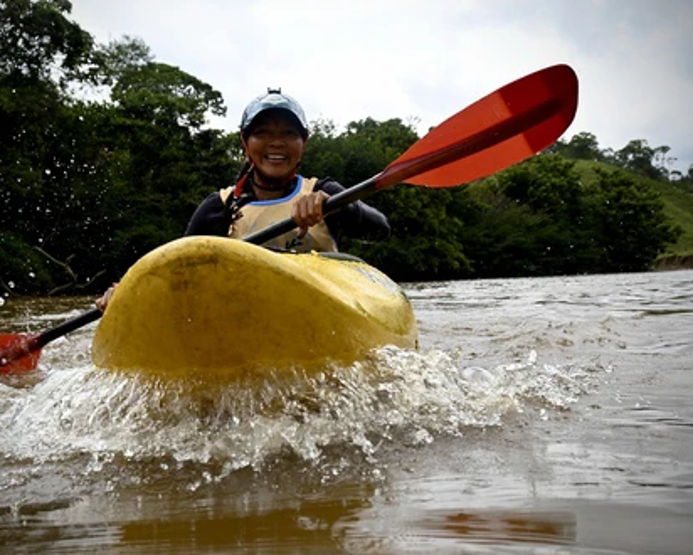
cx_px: 311
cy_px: 277
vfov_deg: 36.5
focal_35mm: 41
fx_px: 841
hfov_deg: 44.7
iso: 400
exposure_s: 1/1600
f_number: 5.6
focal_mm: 24
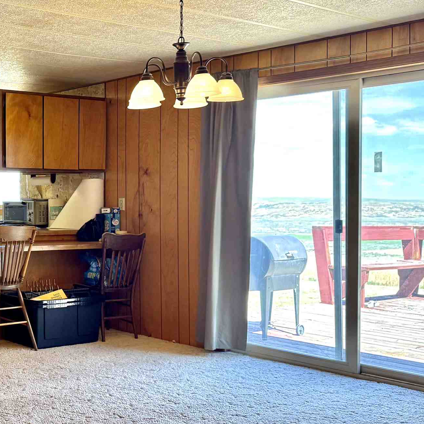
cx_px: -55
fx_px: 693
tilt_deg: -0.3
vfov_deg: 34.0
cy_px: 207
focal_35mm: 50
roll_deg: +0.1
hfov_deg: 30.1
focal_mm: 6.76
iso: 160
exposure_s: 1/228
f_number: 1.78
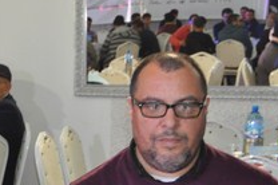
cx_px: -90
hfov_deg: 16.1
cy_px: 191
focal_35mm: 120
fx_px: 925
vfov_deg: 11.3
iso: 800
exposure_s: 1/60
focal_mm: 26
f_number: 4
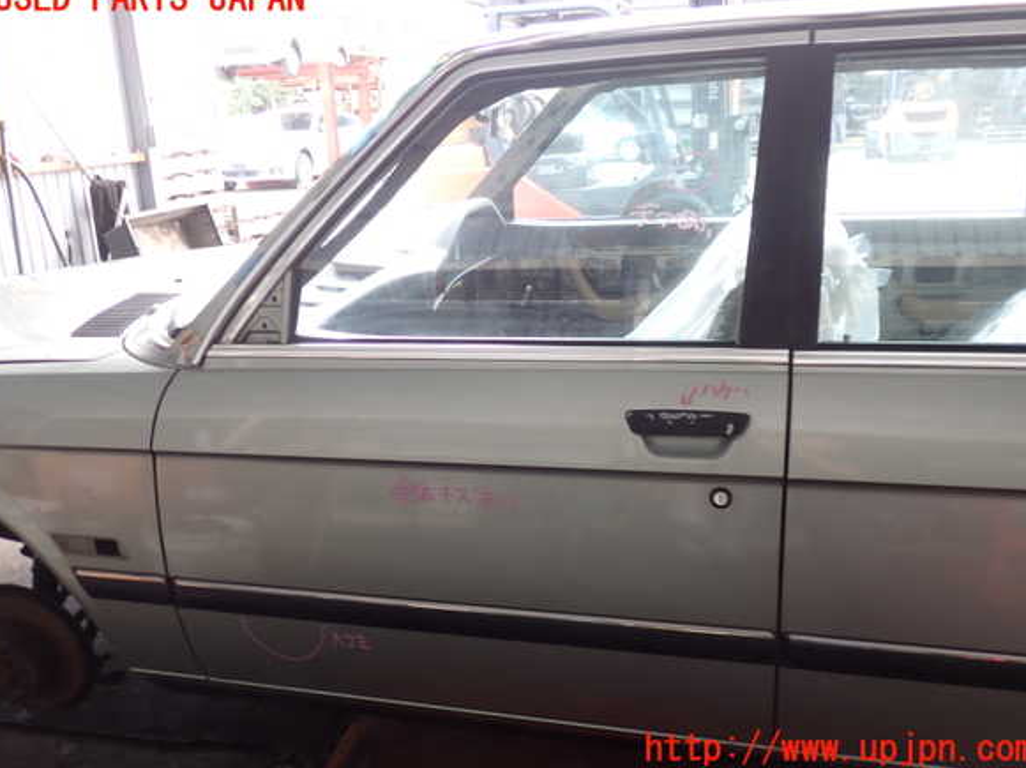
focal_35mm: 31
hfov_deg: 58.4
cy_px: 374
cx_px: 514
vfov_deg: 45.4
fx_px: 918
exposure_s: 1/60
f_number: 2.3
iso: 125
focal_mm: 5.4
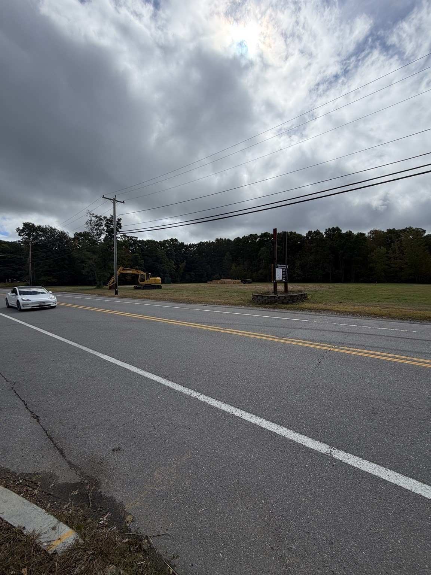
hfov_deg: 85.7
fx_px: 232
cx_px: 216
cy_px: 288
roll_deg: -0.1
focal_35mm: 14
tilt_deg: -0.7
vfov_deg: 102.1
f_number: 2.2
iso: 20
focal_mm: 2.22
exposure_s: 1/1795
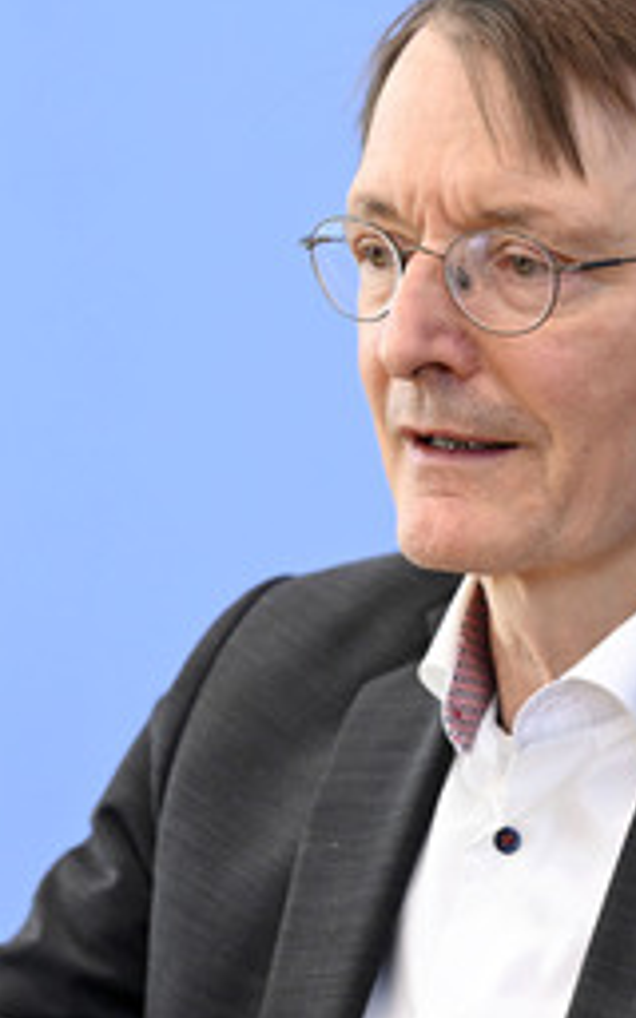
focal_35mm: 359
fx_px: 9956
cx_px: 185
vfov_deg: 5.9
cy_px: 449
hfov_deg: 3.7
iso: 3200
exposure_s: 1/800
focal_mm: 200
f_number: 4.5
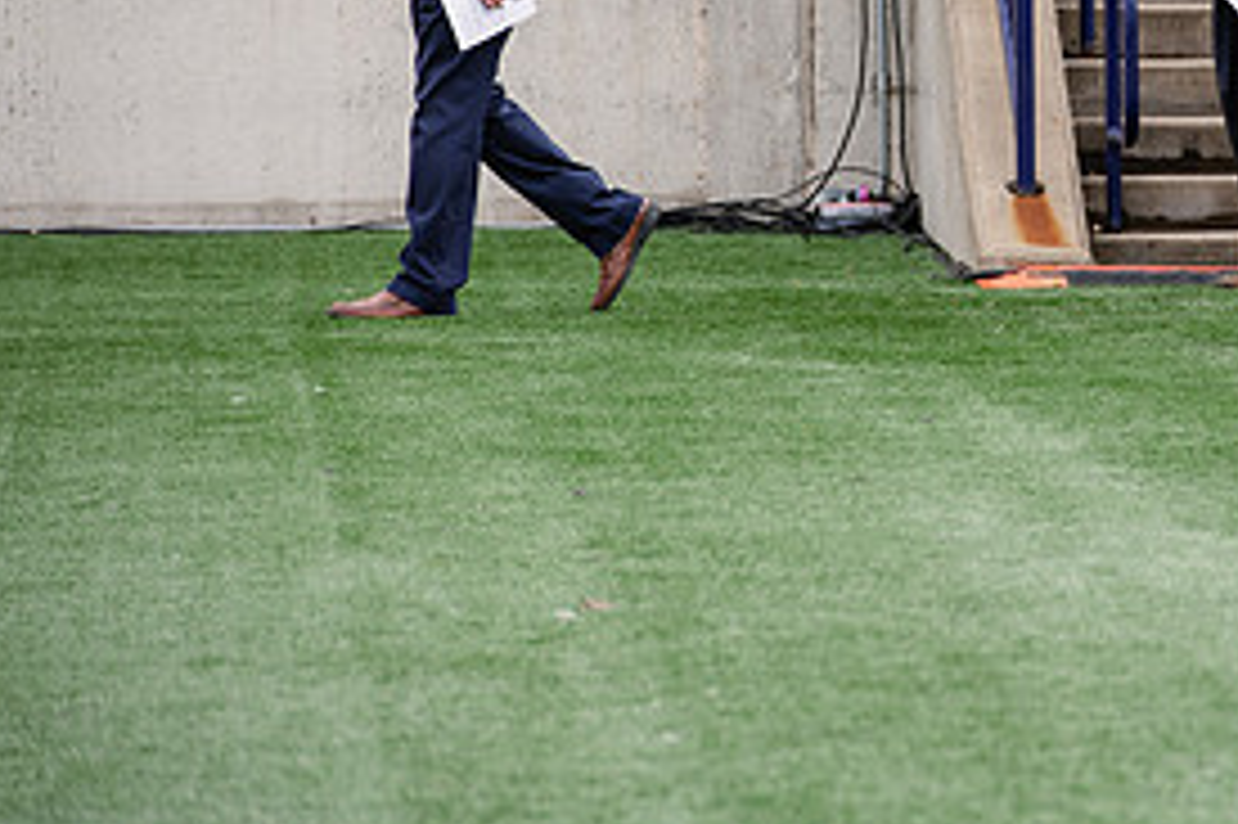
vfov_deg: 3.3
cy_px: -2
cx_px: 1279
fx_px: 14503
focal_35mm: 422
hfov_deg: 4.9
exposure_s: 1/400
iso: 400
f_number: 6.3
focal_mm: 200
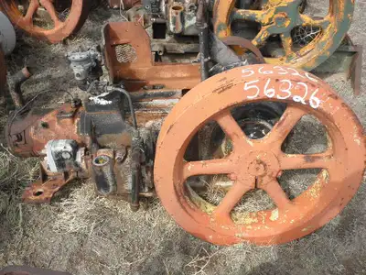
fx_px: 370
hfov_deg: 52.6
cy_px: 138
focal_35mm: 35
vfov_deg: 40.7
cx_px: 183
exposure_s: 1/500
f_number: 3.2
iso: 64
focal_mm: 6.1
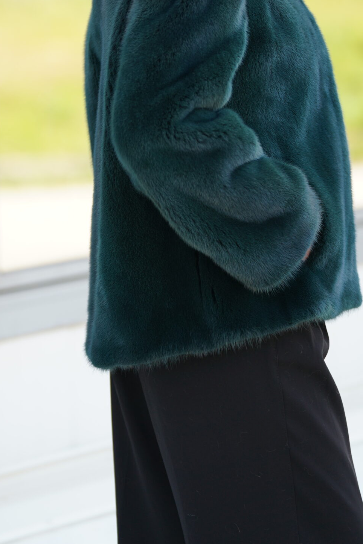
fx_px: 3373
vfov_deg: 9.2
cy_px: 74
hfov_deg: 6.2
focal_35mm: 223
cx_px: 124
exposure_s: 1/250
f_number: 2.8
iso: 160
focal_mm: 126
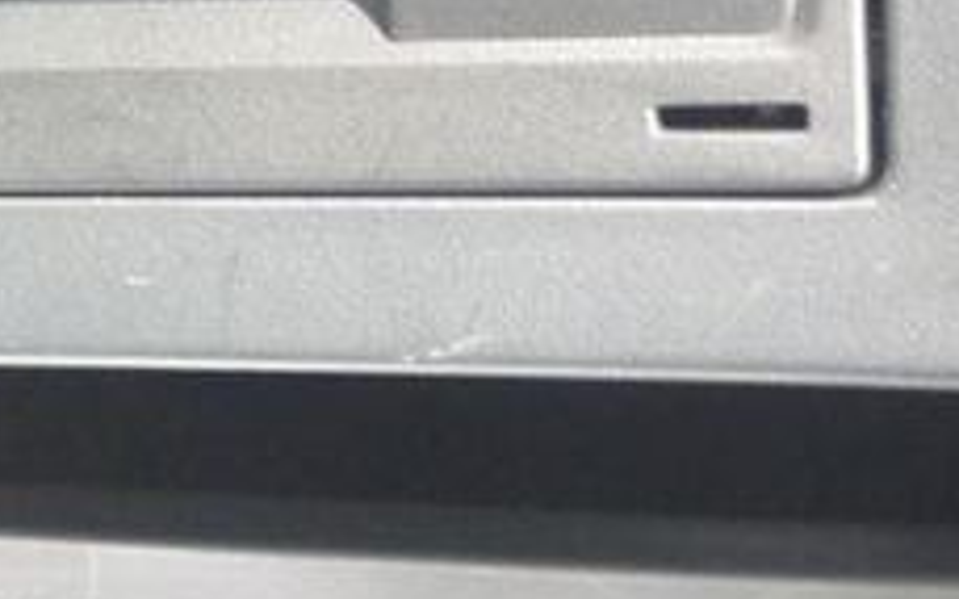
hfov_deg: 16.5
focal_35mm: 123
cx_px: -101
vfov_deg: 10.5
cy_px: -23
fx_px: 3214
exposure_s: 1/60
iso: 800
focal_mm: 10
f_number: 3.5
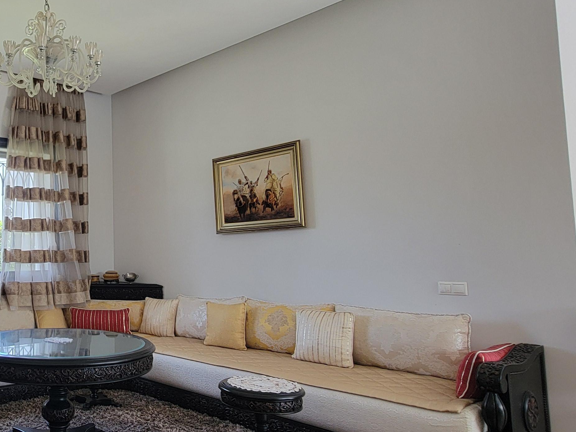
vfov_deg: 49.7
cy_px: 209
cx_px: 55
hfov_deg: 54.9
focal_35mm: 28
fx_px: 466
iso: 80
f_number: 2.2
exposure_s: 1/60
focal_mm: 2.2
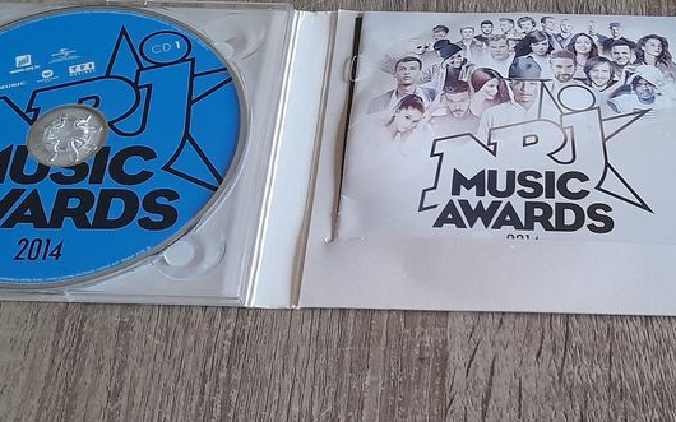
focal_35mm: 50
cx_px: 477
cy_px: 296
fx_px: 921
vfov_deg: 25.6
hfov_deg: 39.6
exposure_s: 1/33
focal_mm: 4.6
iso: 400
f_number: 2
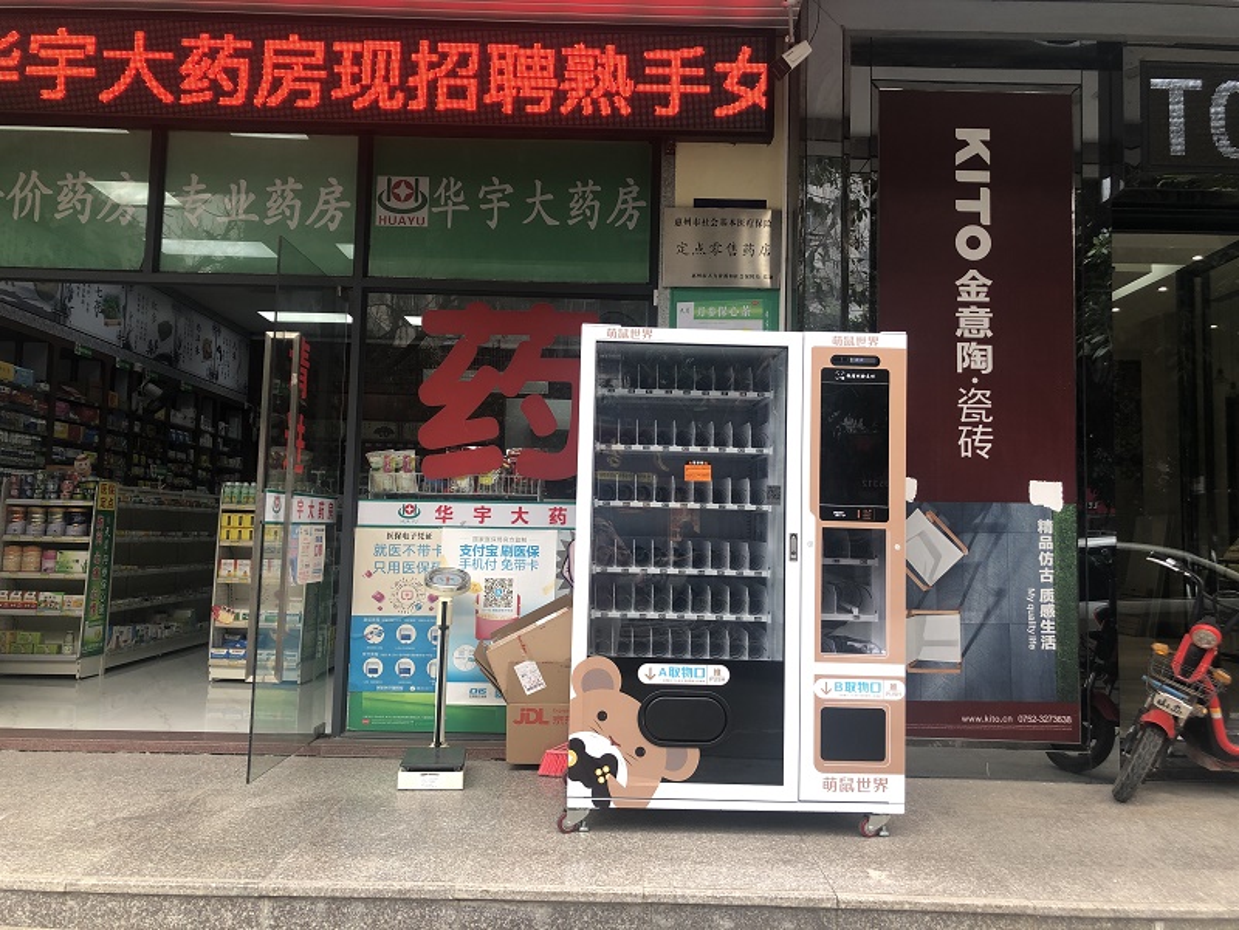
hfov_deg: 63.4
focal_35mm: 28
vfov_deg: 49.7
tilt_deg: +5.5
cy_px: 465
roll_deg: -0.5
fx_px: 1002
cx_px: 620
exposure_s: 1/114
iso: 20
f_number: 1.8
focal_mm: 3.99
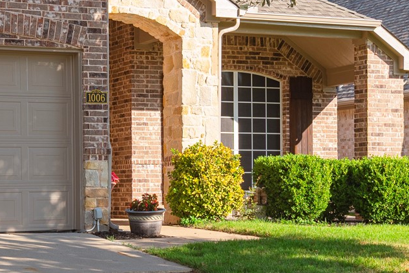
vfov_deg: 14.2
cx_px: 120
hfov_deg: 21.1
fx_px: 1091
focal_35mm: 96
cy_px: 193
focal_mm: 28
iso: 100
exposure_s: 1/250
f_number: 7.1
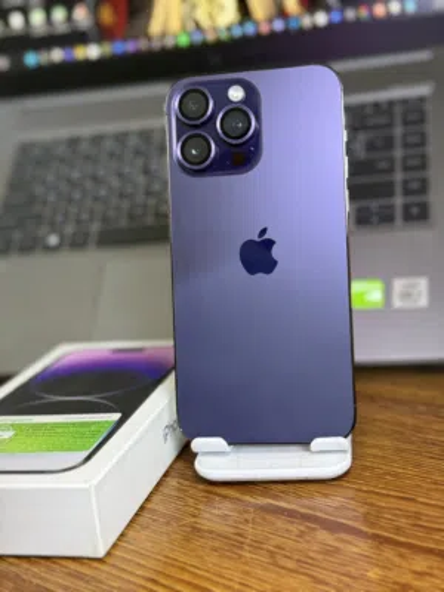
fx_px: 821
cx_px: 222
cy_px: 296
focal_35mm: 48
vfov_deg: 39.7
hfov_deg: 30.3
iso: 250
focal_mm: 6.76
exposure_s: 1/50
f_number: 1.78
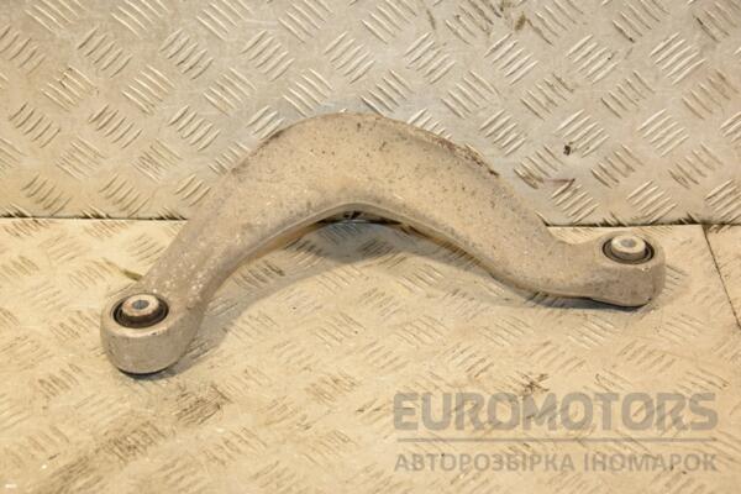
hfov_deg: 33.4
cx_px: 370
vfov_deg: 22.6
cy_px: 247
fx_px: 1235
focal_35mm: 60
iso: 800
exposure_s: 1/200
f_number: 5
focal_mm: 40
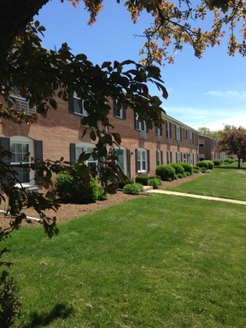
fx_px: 313
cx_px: 123
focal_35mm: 33
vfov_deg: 55.4
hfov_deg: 42.9
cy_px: 164
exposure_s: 1/1153
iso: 50
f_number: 2.4
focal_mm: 4.13
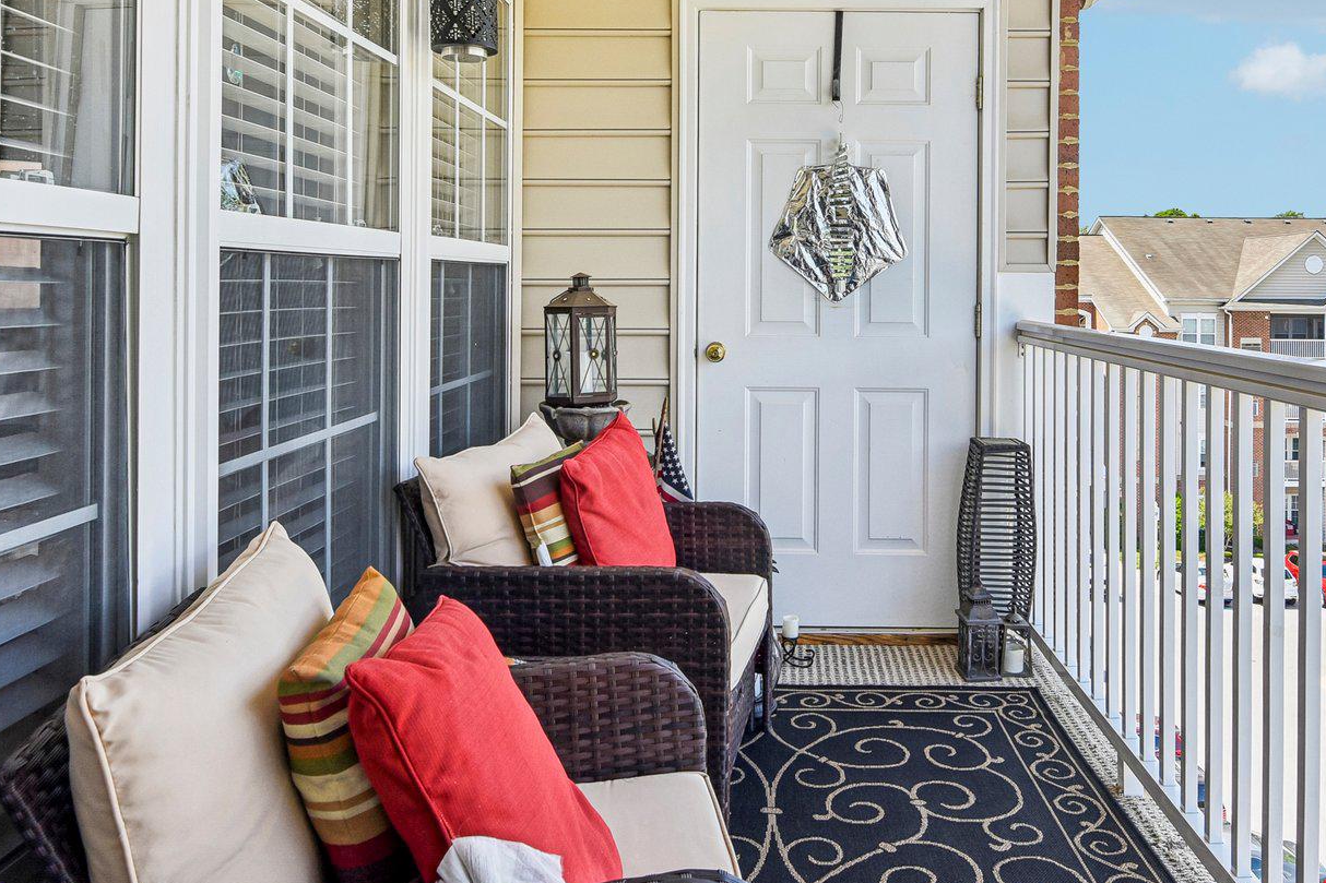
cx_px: 777
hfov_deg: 66.9
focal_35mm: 27
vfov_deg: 47.0
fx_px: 994
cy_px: 282
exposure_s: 1/200
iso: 400
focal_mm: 16
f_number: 8
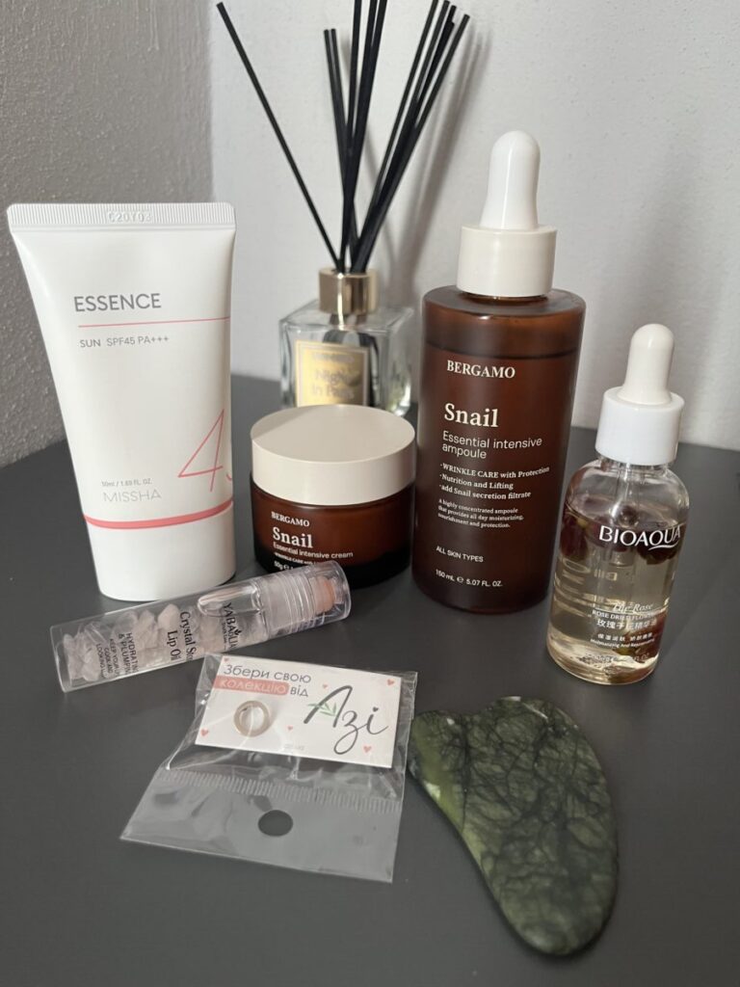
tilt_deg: -24.8
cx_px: 370
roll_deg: -2.8
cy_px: 494
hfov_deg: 53.1
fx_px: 741
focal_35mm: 26
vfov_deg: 67.3
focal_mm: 5.1
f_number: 1.6
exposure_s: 1/60
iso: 160
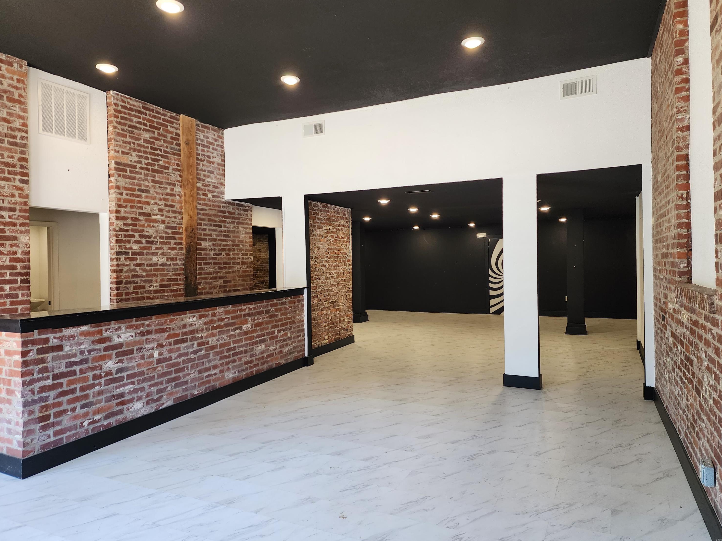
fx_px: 501
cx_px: 364
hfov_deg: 71.6
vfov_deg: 56.8
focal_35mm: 24
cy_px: 261
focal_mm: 6.4
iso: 125
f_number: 1.8
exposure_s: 1/120
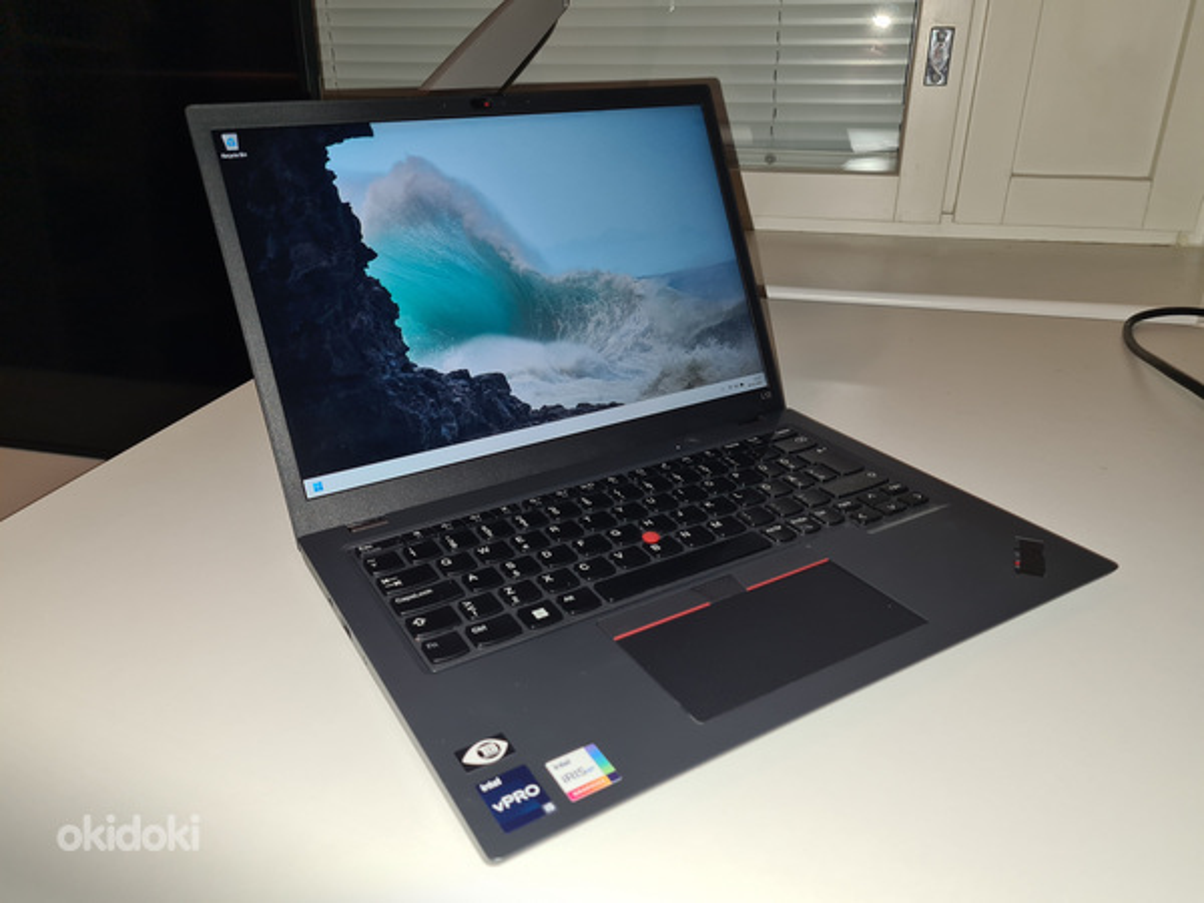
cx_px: 602
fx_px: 904
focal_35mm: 26
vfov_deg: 53.1
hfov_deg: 67.3
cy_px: 452
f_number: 1.8
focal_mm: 5.4
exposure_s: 1/50
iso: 250
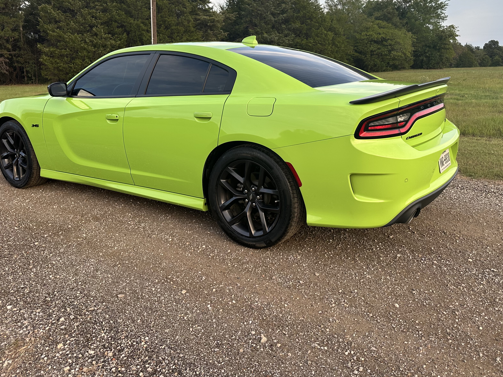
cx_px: 256
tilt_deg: -7.2
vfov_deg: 44.9
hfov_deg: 58.4
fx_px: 450
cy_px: 135
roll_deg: +0.2
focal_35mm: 31
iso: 80
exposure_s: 1/437
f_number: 1.78
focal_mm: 6.86
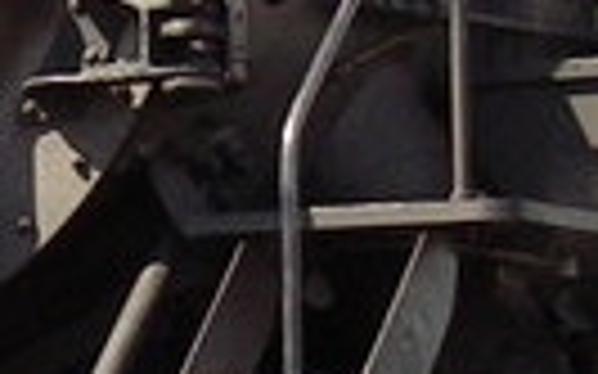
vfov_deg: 5.3
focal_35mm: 247
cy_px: 306
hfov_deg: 8.5
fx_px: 4024
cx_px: 252
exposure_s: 1/244
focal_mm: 5.6
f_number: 4.8
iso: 71
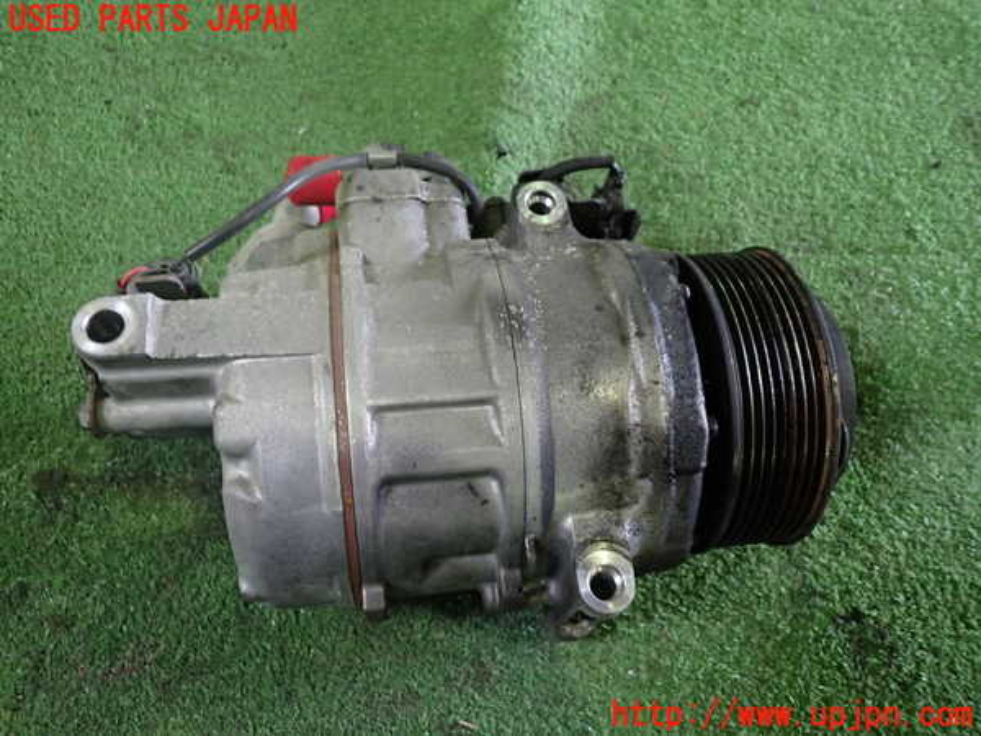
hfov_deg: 60.0
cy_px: 368
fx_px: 850
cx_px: 490
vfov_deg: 46.8
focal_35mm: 30
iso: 500
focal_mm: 5.4
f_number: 2.3
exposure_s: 1/30
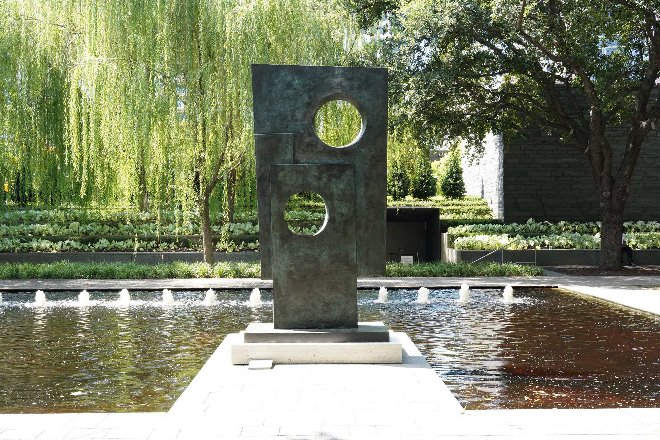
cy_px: 220
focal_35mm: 39
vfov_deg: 34.2
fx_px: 715
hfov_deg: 49.5
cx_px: 330
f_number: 14
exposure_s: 1/100
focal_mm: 39
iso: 1250
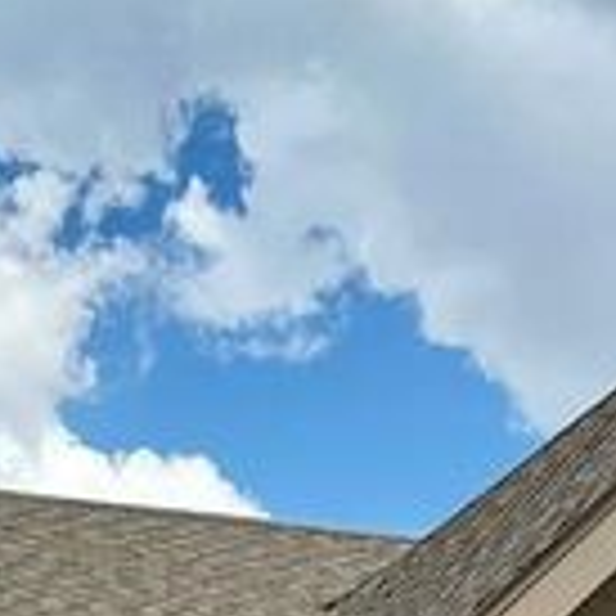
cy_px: 1358
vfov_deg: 9.9
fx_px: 3201
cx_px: -54
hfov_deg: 10.9
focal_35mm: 159
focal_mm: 6.86
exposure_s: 1/4762
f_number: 1.78
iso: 80
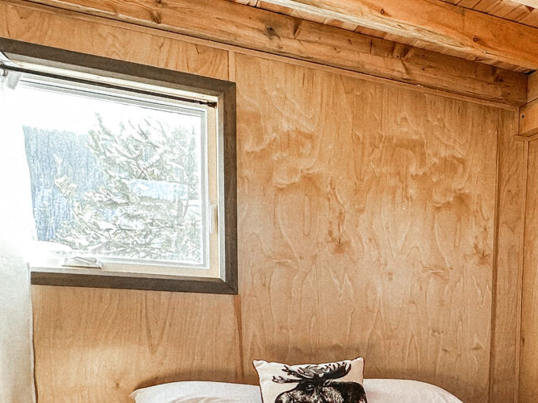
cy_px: 401
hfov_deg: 38.8
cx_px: 538
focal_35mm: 43
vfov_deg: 31.2
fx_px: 668
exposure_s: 1/100
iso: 50
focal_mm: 2.22
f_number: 2.2
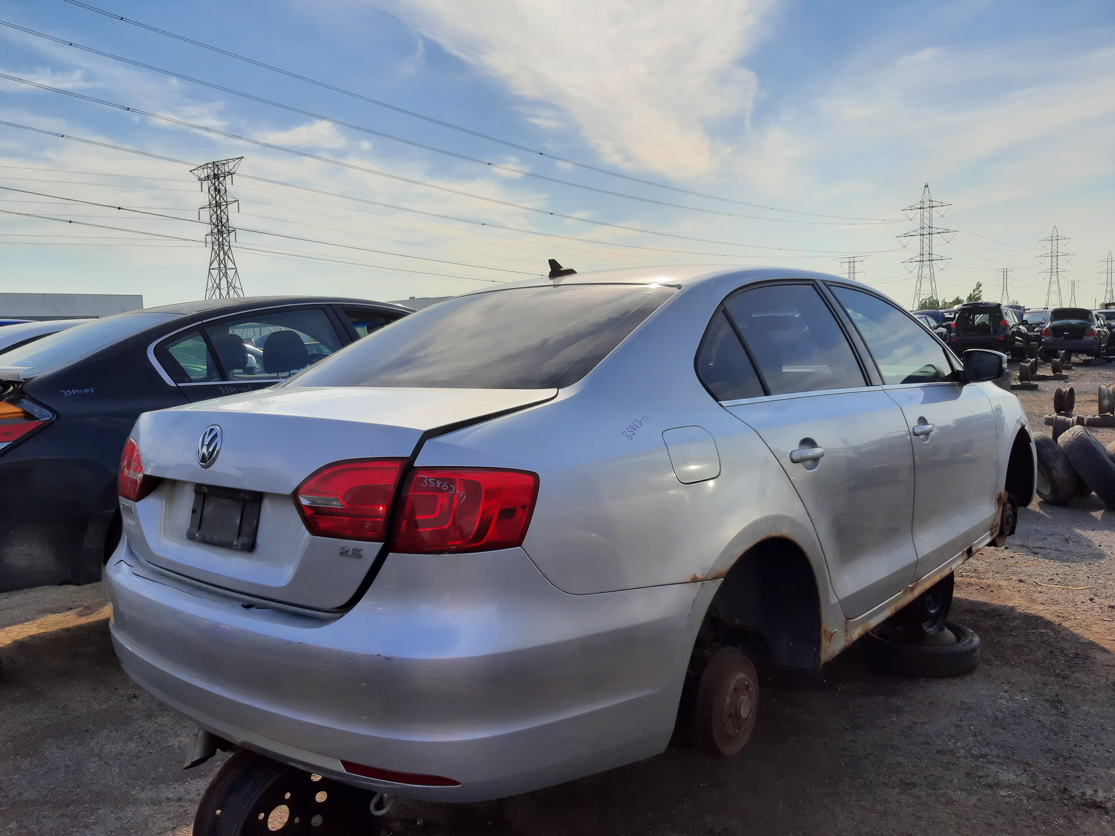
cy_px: 418
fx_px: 837
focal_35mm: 26
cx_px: 558
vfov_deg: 53.1
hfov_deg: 67.3
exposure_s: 1/2688
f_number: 1.7
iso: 40
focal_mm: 3.92
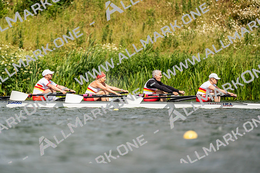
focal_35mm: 553
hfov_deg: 3.7
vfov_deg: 2.5
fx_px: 3995
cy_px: 86
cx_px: 130
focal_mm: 553
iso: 250
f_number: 6.3
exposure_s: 1/2000
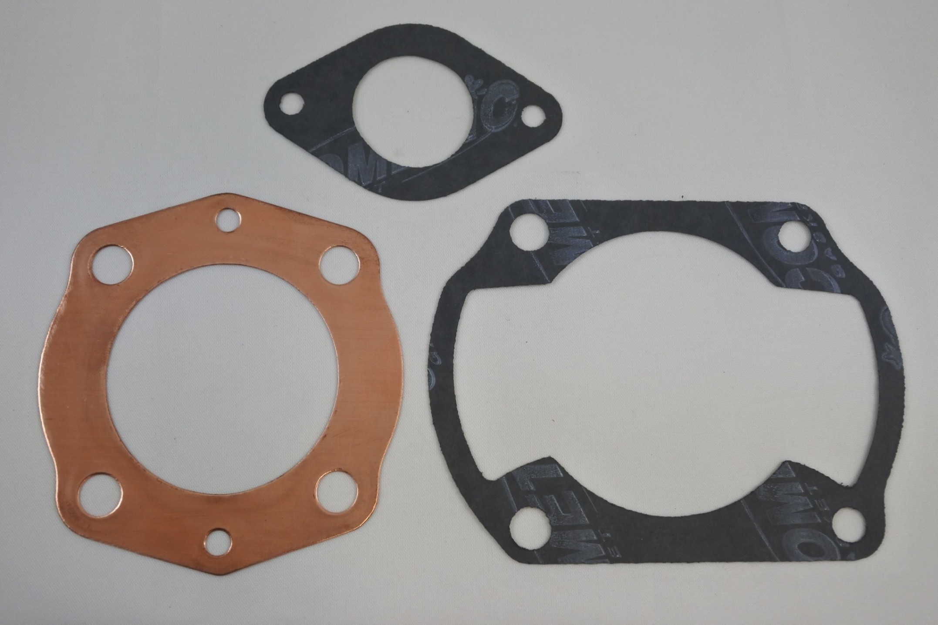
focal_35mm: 40
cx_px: 469
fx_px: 1042
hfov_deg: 48.5
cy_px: 312
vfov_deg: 33.4
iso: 400
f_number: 4.2
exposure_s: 1/250
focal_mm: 15
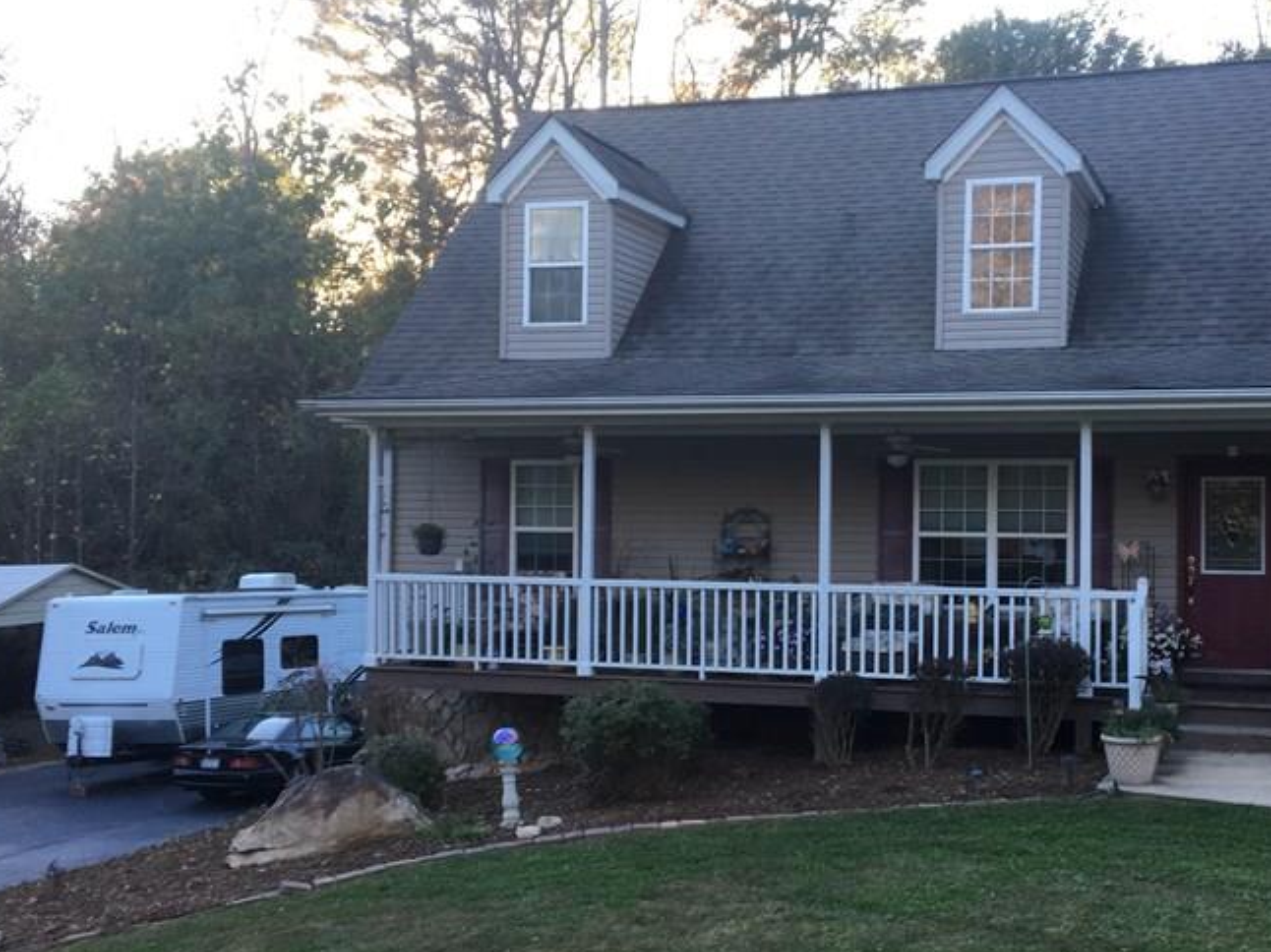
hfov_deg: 41.0
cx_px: 793
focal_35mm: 46
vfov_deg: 31.5
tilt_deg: +0.8
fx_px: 1688
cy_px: 523
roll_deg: -0.6
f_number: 2.2
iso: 40
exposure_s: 1/120
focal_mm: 4.15
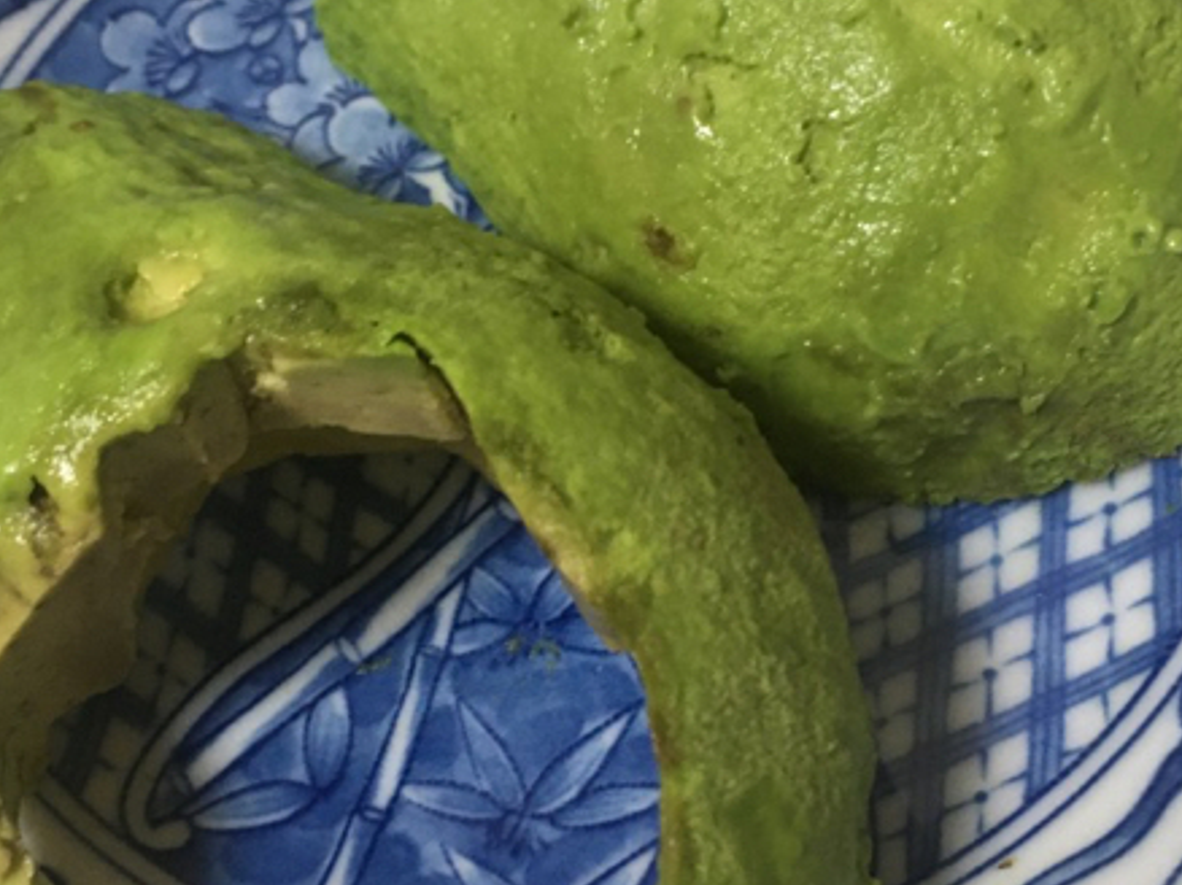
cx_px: 594
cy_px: 391
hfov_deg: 36.2
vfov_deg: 27.5
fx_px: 1809
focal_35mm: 53
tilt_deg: -63.5
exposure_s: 1/24
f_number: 2.2
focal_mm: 4.15
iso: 200
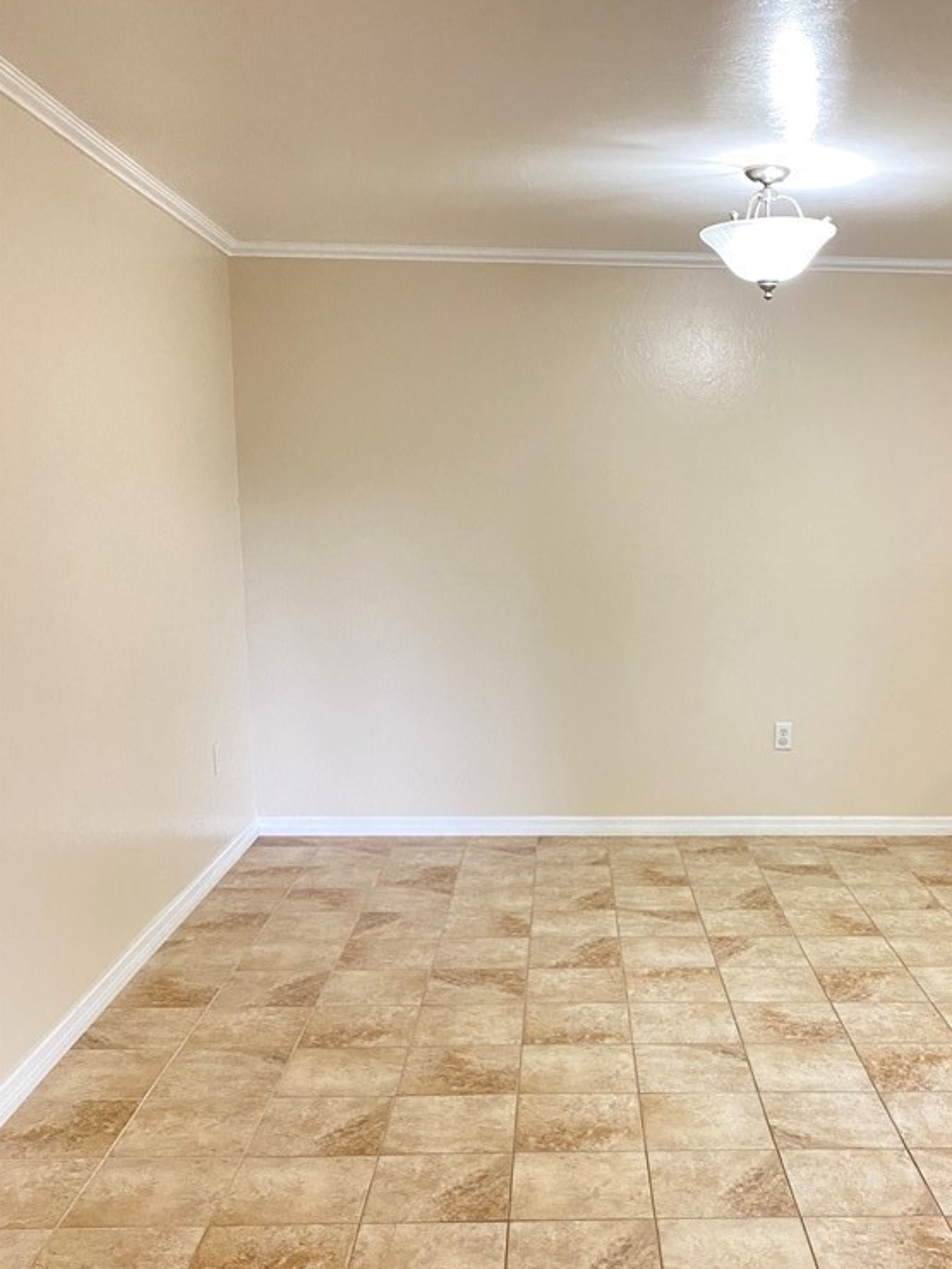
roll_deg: -1.0
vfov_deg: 50.8
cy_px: 799
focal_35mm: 36
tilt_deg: -11.9
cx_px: 650
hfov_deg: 39.1
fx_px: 1320
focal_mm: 4.25
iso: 400
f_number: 1.8
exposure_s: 1/60
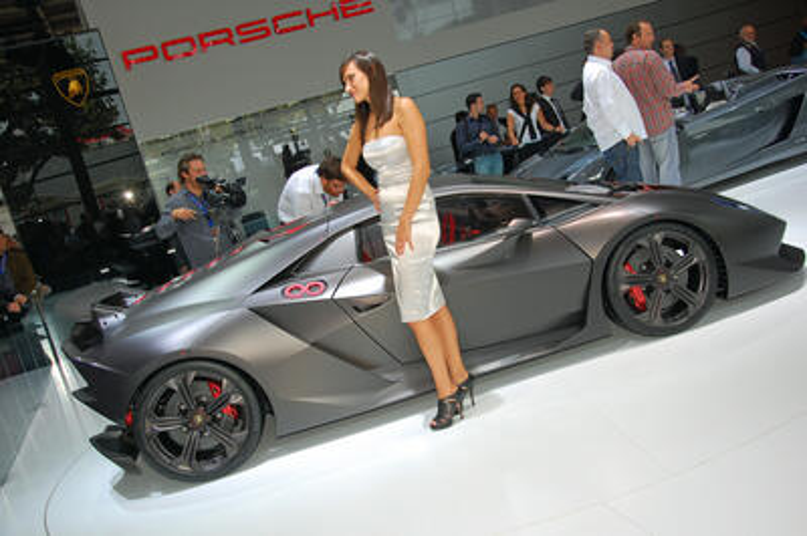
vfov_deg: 34.2
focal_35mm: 39
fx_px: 874
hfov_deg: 49.6
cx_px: 404
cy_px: 268
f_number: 5.6
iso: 200
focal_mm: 26
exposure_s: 1/125
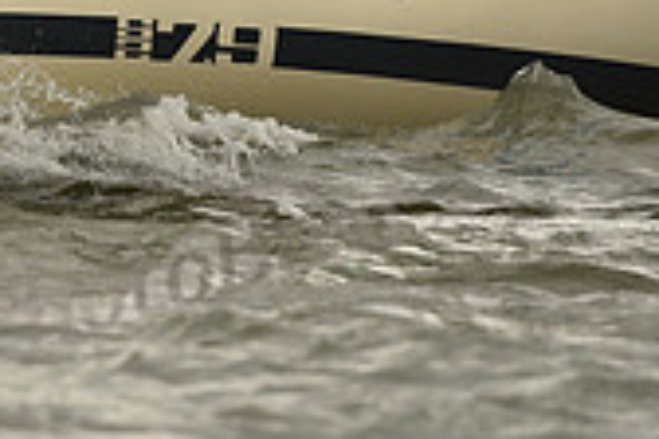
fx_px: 23960
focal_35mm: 1309
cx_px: -235
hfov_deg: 1.6
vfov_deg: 1.1
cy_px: -288
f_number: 6.3
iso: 400
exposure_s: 1/1000
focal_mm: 380
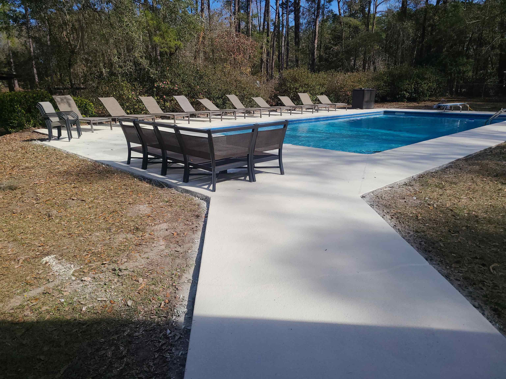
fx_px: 380
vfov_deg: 53.1
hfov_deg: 67.3
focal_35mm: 26
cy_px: 190
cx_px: 253
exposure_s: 1/3018
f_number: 1.8
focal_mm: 5.4
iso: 40
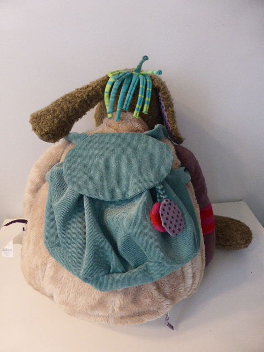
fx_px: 254
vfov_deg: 69.4
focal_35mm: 25
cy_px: 176
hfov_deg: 54.9
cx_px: 132
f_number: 3.3
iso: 400
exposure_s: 1/40
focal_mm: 4.3
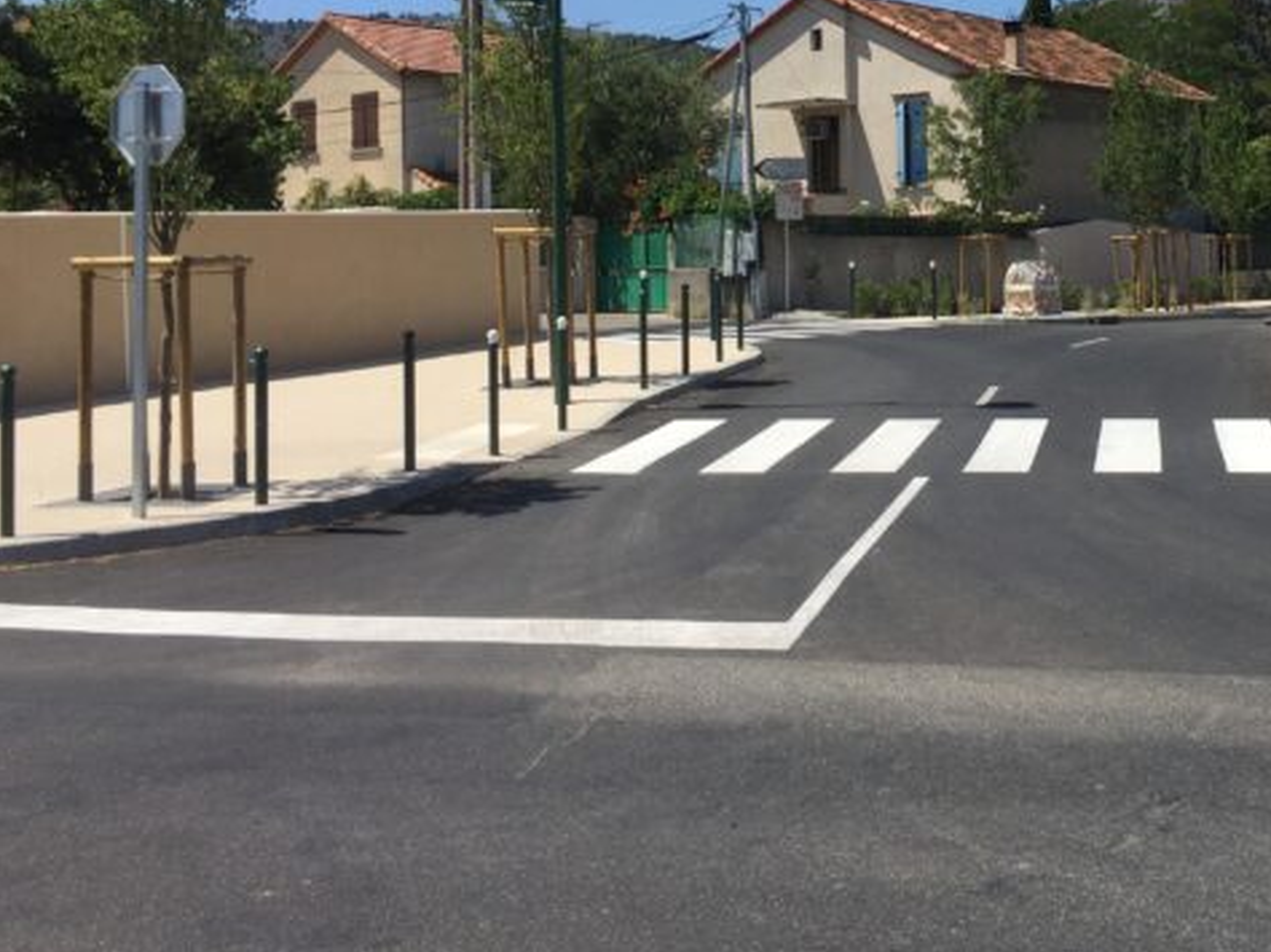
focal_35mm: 47
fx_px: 1725
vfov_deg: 30.1
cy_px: 190
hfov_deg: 38.9
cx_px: 1019
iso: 32
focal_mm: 4.15
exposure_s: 1/2639
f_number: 2.2
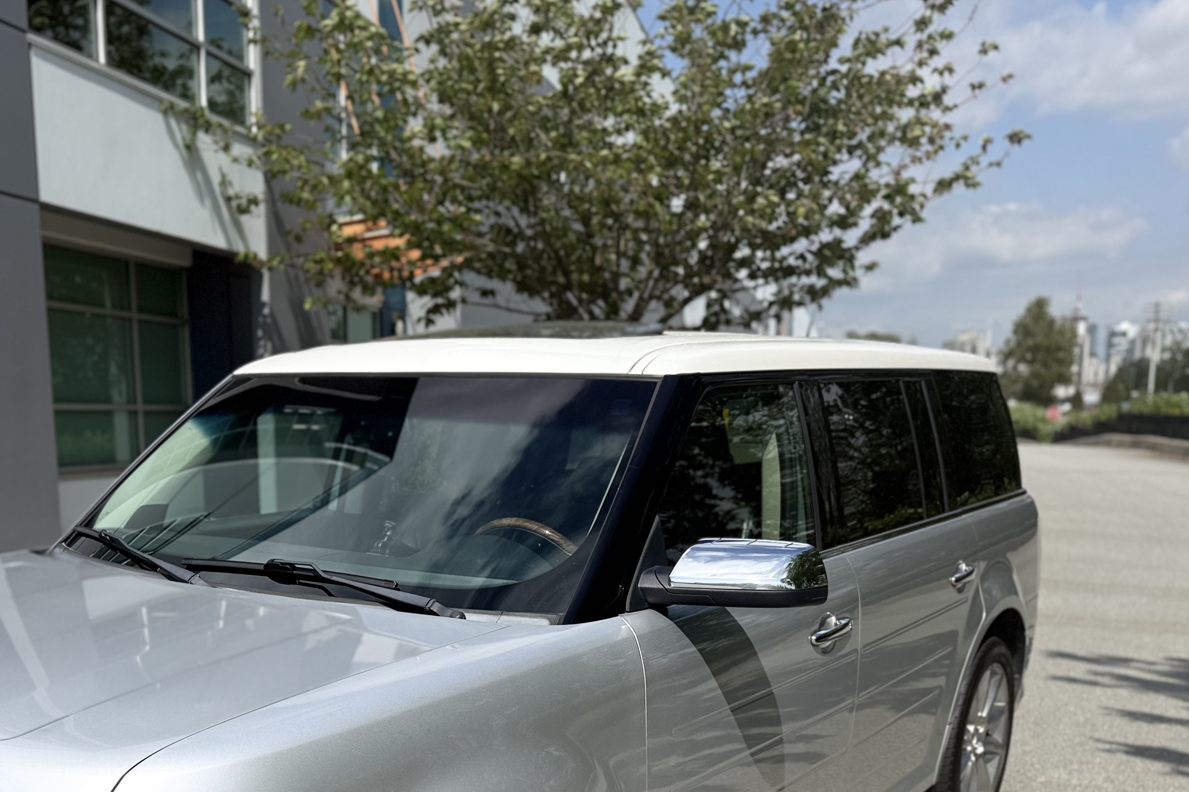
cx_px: 316
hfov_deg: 47.9
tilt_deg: -9.7
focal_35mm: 39
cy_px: 660
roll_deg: +1.9
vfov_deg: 33.0
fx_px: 1288
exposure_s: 1/6711
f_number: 1.78
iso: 80
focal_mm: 6.76
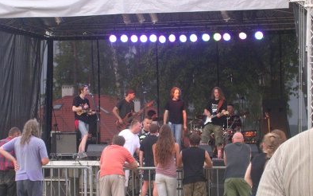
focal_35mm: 123
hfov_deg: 17.0
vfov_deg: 10.6
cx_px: 156
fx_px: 1049
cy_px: 110
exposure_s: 1/21.8
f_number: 4.9
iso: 400
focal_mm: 17.4
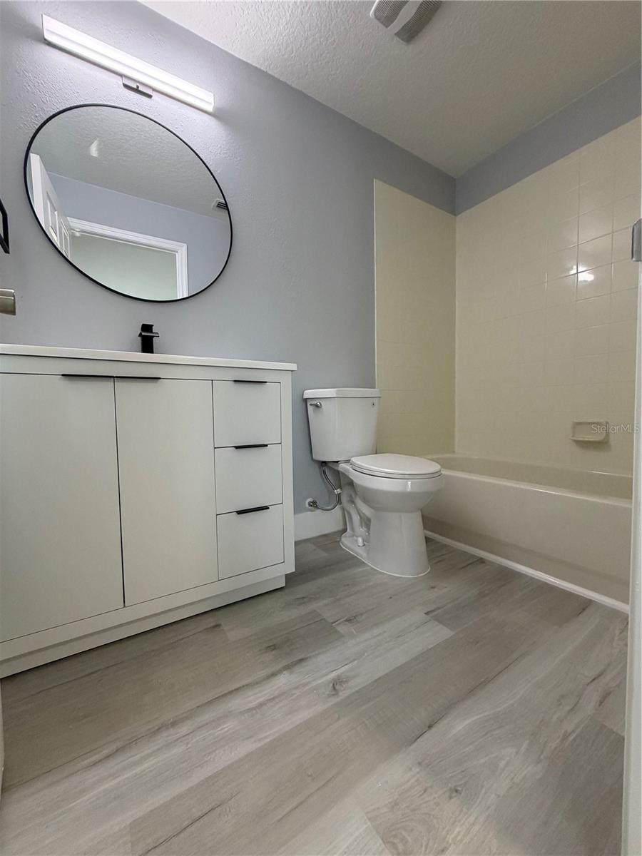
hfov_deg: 85.7
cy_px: 428
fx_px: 346
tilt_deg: -3.6
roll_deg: +1.0
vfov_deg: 102.1
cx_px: 321
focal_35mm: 14
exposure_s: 1/120
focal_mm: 2.22
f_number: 2.2
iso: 250
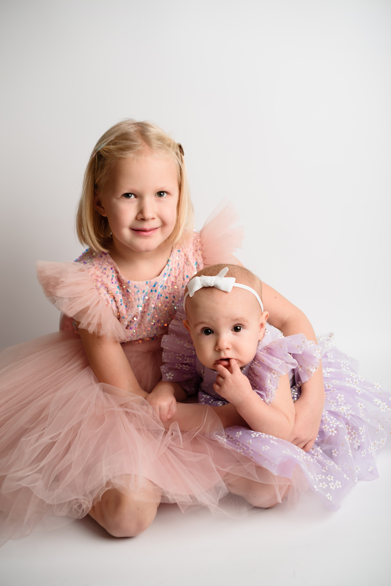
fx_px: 814
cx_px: 196
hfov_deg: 27.0
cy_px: 293
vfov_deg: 39.6
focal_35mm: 50
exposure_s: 1/160
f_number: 2.8
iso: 100
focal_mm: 50
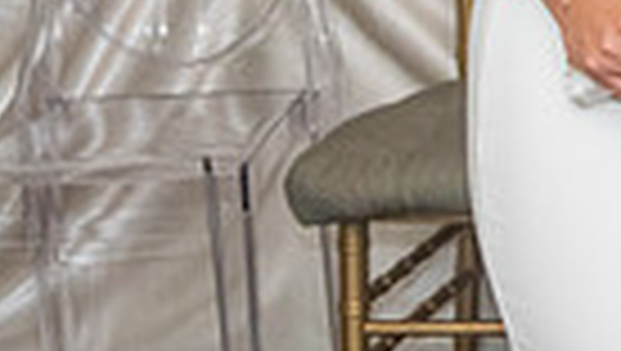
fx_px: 3775
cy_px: -492
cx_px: 1123
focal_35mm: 229
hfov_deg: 9.0
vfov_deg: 5.2
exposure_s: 1/125
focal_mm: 48
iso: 1600
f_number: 4.5
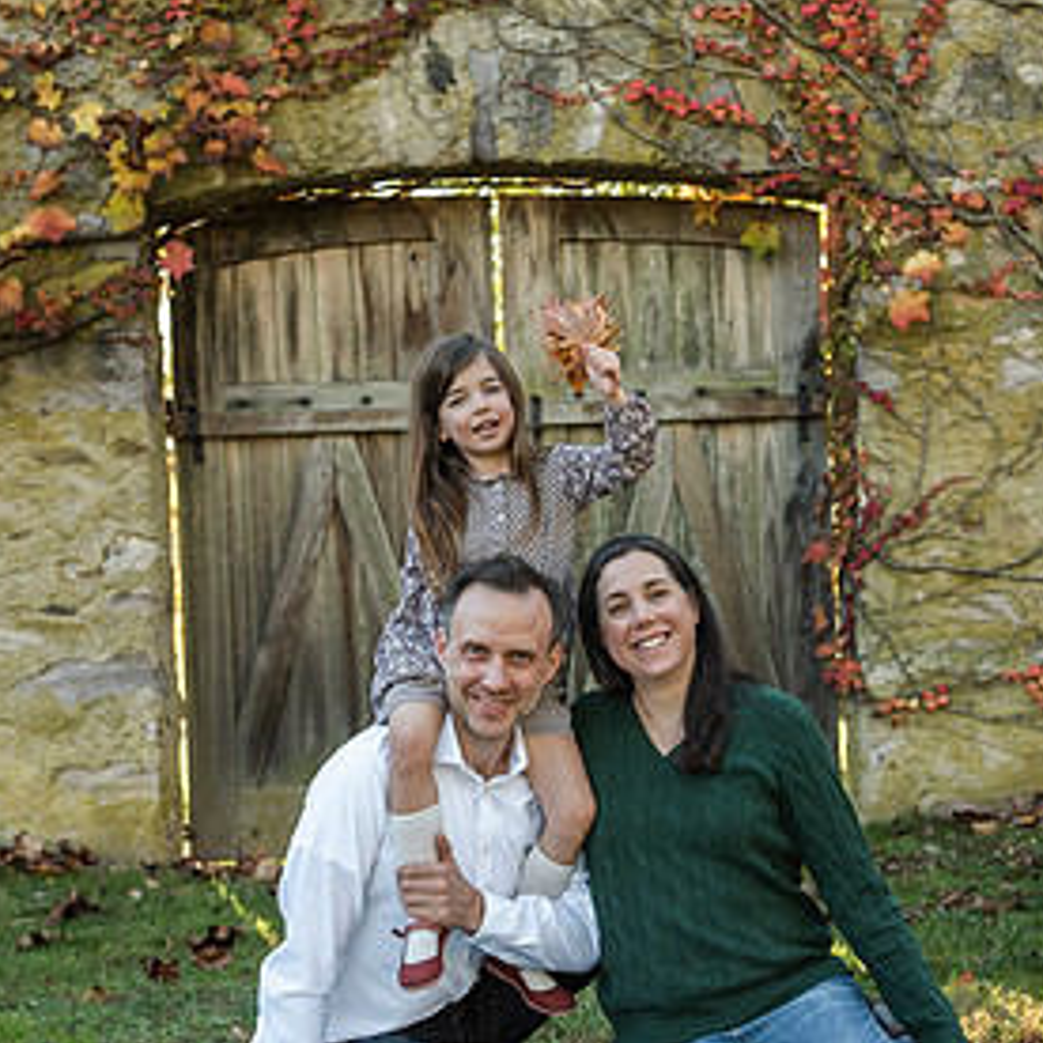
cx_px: 616
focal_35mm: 75
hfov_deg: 23.0
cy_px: 546
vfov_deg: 23.1
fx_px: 2557
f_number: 3.5
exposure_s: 1/640
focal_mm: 40
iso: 640
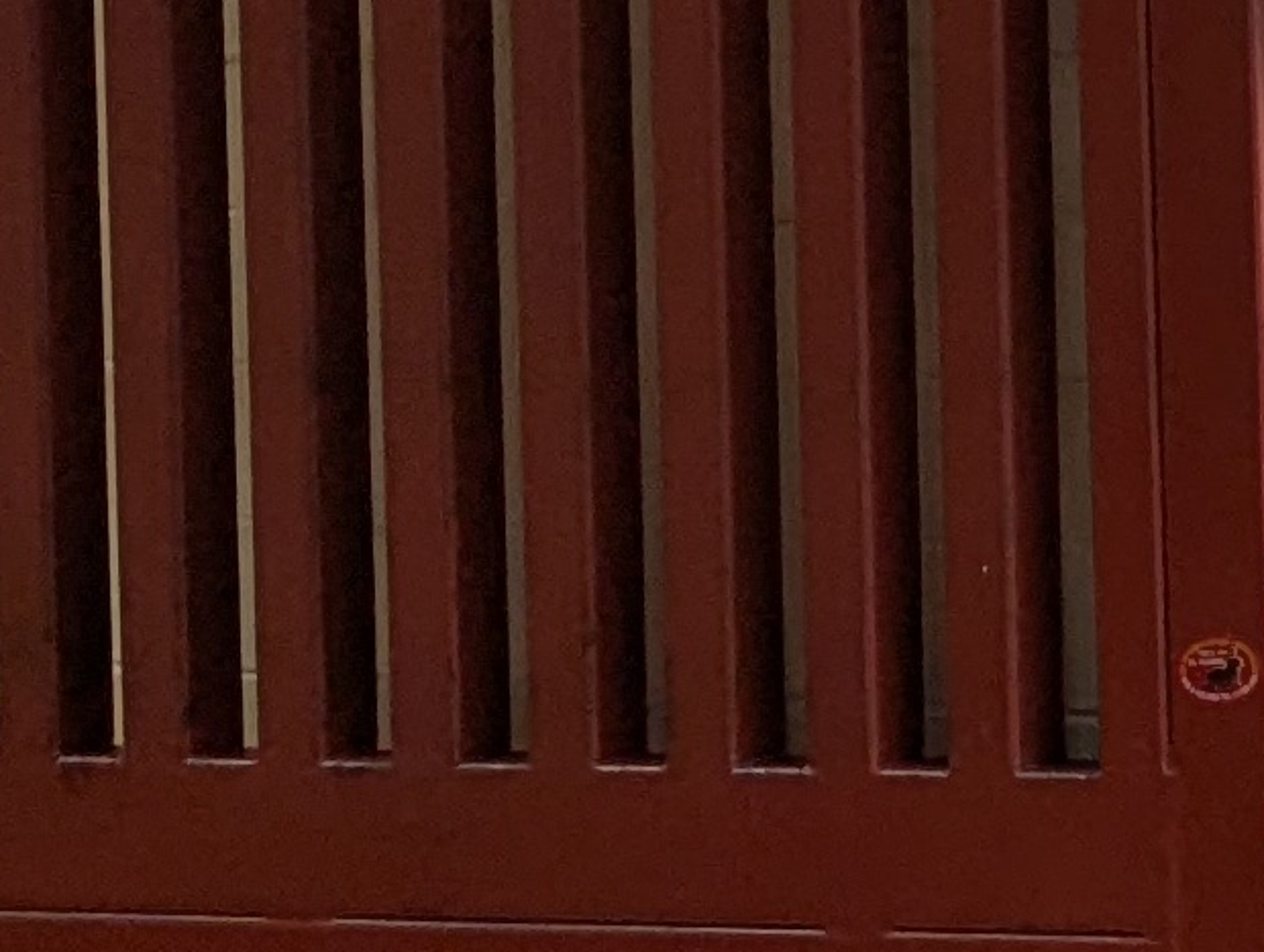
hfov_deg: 10.0
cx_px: 3523
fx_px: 5778
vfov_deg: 9.3
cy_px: -45
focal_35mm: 158
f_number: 1.85
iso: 88
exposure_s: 1/120
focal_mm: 6.81
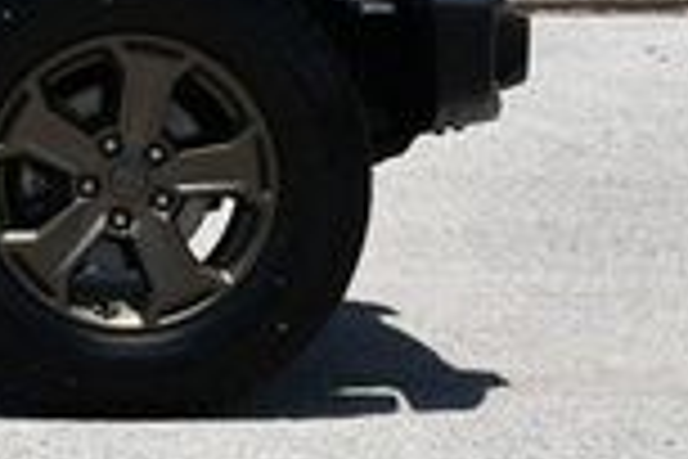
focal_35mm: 234
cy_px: -405
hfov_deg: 8.4
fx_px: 4472
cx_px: -679
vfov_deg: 5.8
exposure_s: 1/320
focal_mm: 28
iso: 100
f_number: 9
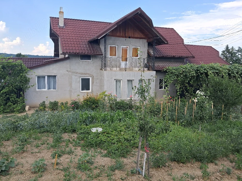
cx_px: 121
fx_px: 189
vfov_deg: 51.4
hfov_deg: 65.3
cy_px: 90
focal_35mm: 27
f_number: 1.8
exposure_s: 1/278
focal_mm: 4
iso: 20
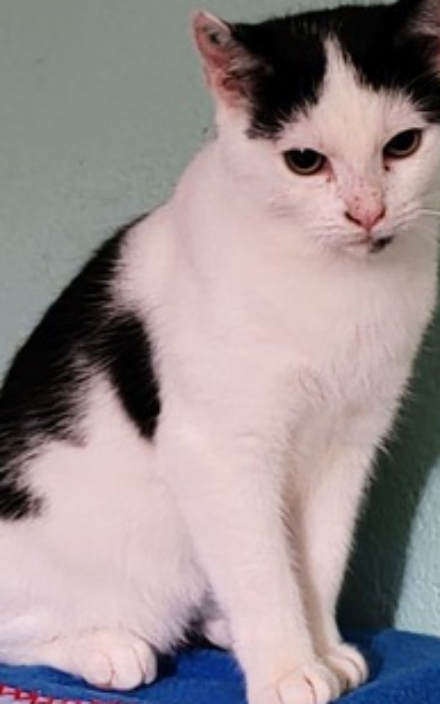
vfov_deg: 15.7
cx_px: 267
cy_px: 326
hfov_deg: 9.8
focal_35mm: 133
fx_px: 2553
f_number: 1.9
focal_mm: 6.12
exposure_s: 1/33
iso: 4000
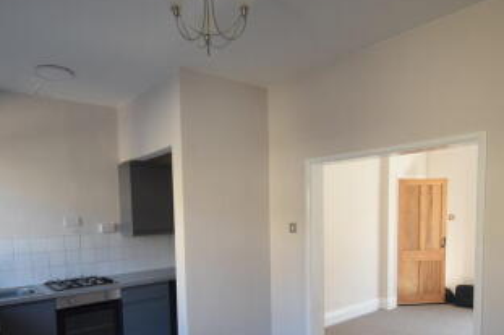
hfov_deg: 68.5
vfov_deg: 47.3
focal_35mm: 26
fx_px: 369
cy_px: 245
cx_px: 229
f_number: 4.2
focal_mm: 11.5
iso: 450
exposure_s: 1/60
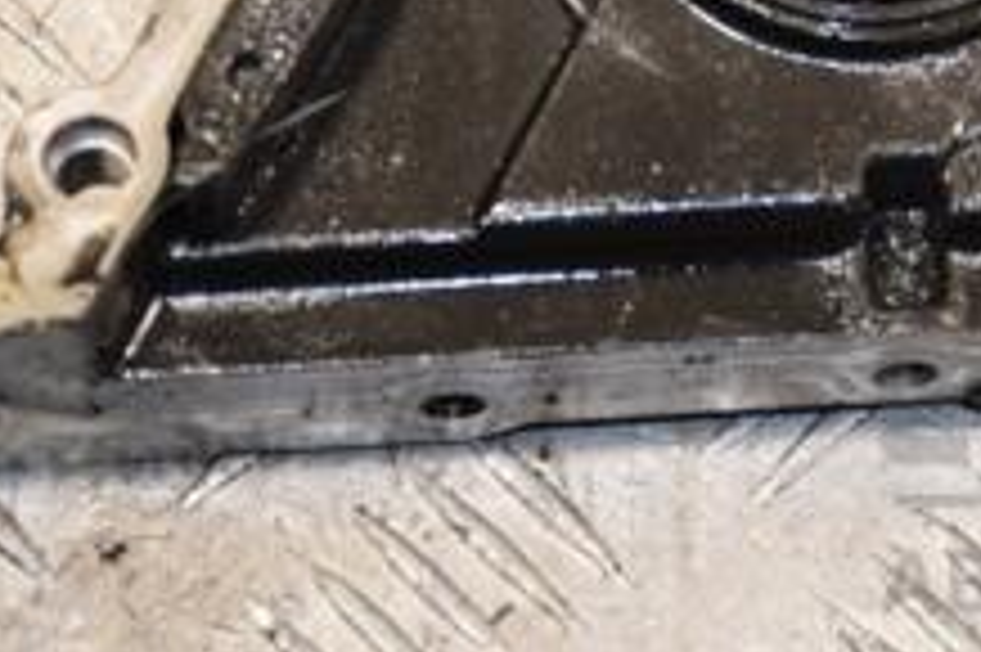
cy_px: -202
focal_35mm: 198
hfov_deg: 10.4
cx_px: 796
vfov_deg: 6.9
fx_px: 5391
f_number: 4.8
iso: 800
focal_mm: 48
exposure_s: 1/160
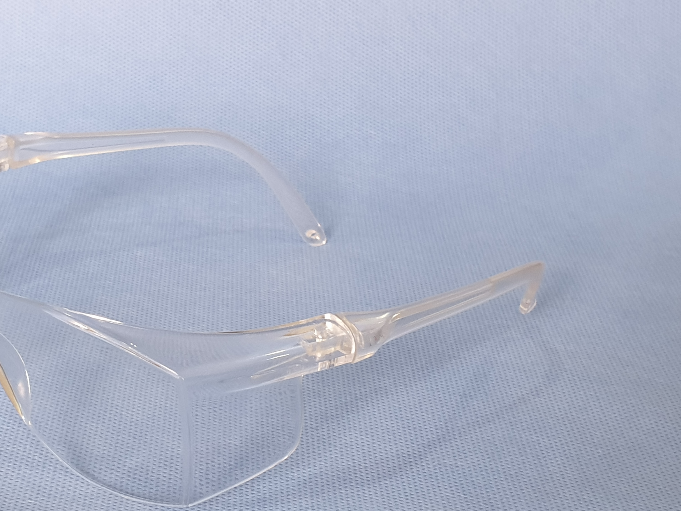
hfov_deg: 51.8
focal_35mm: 35
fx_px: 689
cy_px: 322
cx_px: 239
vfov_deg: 40.4
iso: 200
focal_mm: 4.3
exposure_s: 1/50
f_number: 2.4
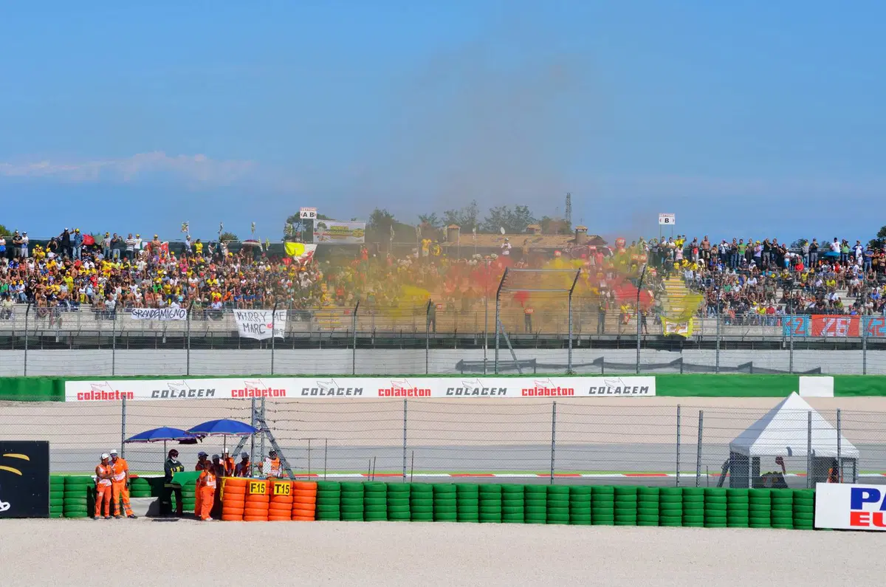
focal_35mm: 150
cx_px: 443
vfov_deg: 9.1
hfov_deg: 13.7
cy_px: 294
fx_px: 3684
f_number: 8
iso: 320
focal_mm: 100
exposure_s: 1/2000
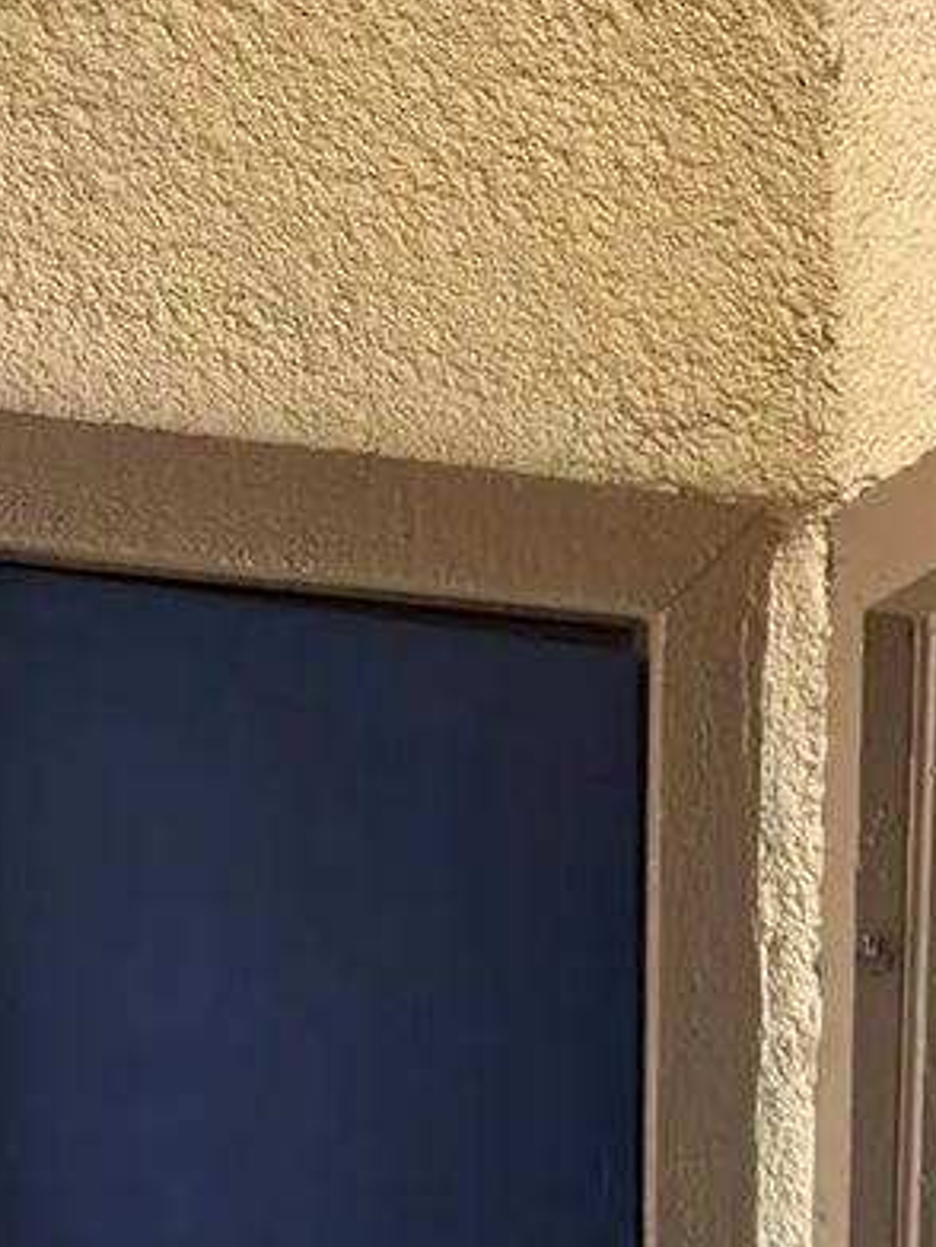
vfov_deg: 21.1
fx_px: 2884
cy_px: 1815
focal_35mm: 80
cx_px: 1223
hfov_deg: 17.3
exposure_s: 1/359
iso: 40
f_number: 1.7
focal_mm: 6.3
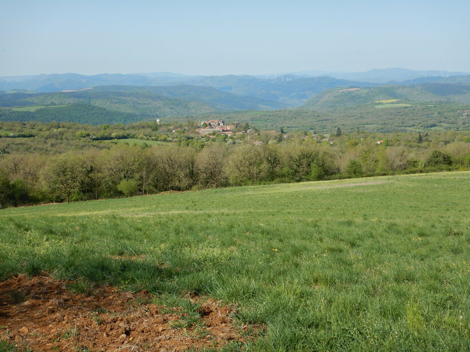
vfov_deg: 24.0
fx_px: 828
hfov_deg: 31.7
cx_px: 235
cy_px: 176
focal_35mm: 61
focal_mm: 11
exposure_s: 1/640
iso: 125
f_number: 4.4
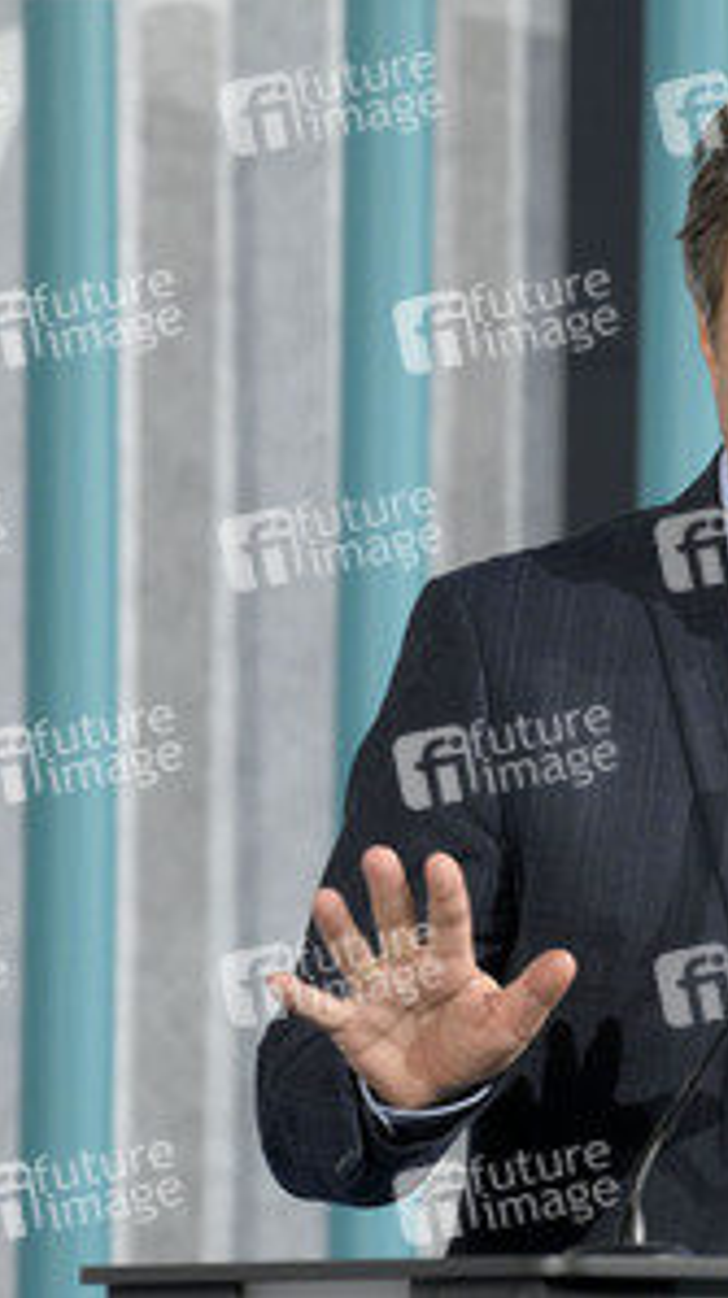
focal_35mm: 587
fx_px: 20202
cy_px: 649
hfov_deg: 2.1
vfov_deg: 3.7
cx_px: 826
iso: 4000
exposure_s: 1/500
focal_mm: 370
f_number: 5.6
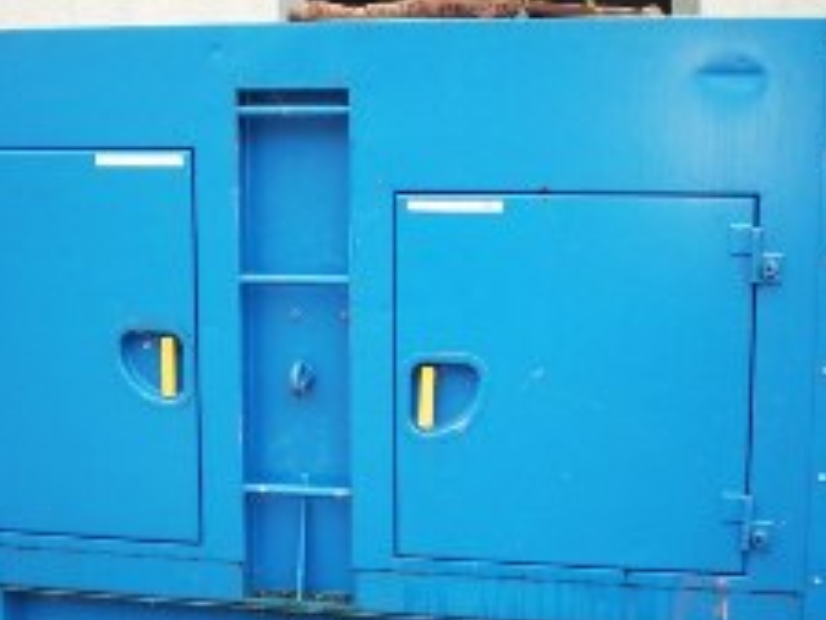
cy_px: 339
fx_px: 1409
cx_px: 430
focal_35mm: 59
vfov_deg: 24.8
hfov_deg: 32.7
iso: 73
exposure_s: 1/58
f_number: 3.1
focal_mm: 6.3
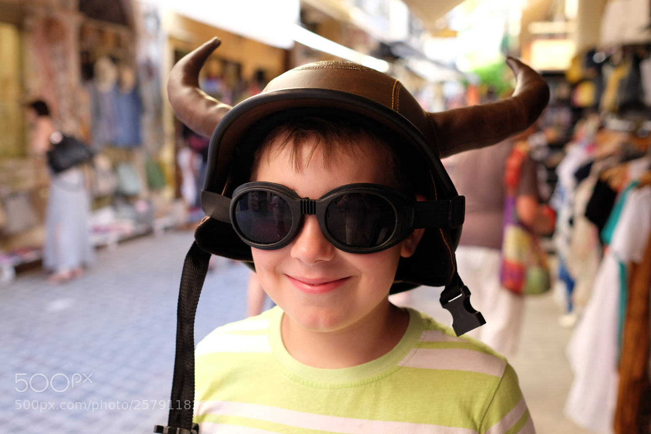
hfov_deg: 53.1
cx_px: 323
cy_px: 214
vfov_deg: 36.9
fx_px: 651
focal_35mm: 36
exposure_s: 1/60
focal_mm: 23
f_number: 2.5
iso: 200
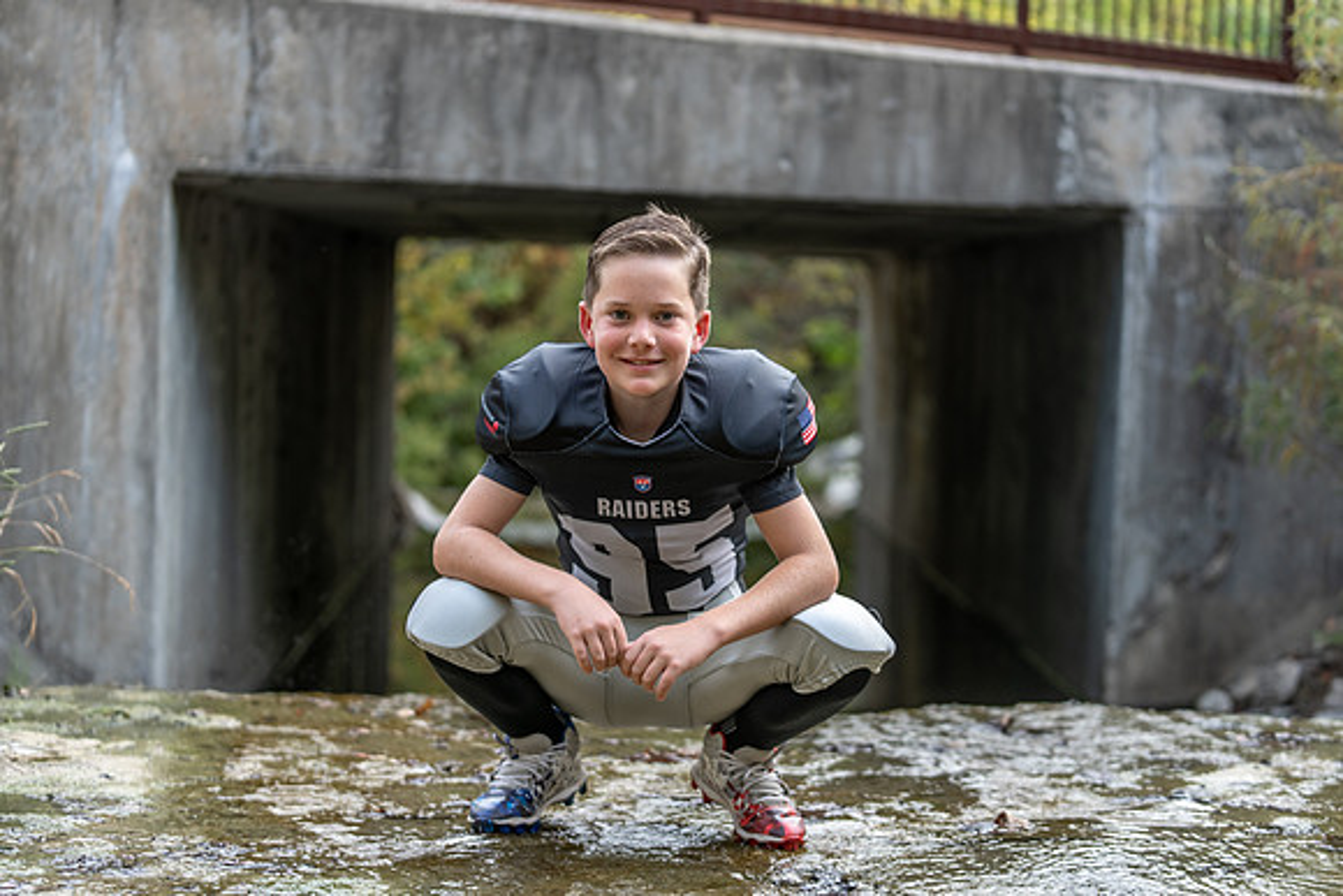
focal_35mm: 70
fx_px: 2612
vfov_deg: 19.5
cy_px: 448
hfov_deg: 28.8
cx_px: 672
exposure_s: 1/320
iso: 160
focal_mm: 70
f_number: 2.8
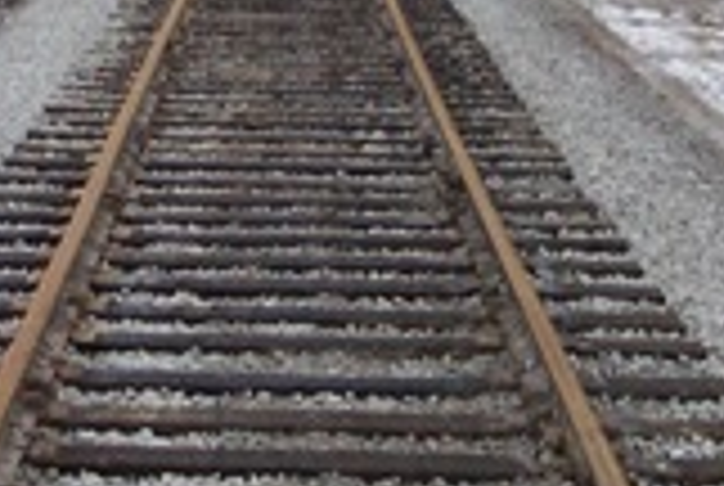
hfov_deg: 14.7
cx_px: 225
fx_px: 2801
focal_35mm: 139
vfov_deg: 9.8
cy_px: 20
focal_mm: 7.5
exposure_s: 1/700
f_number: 2.8
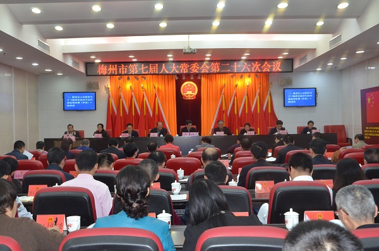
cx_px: 190
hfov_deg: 41.2
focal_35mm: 48
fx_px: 504
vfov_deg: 27.9
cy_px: 126
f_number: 5.6
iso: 1600
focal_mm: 32
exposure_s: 1/80
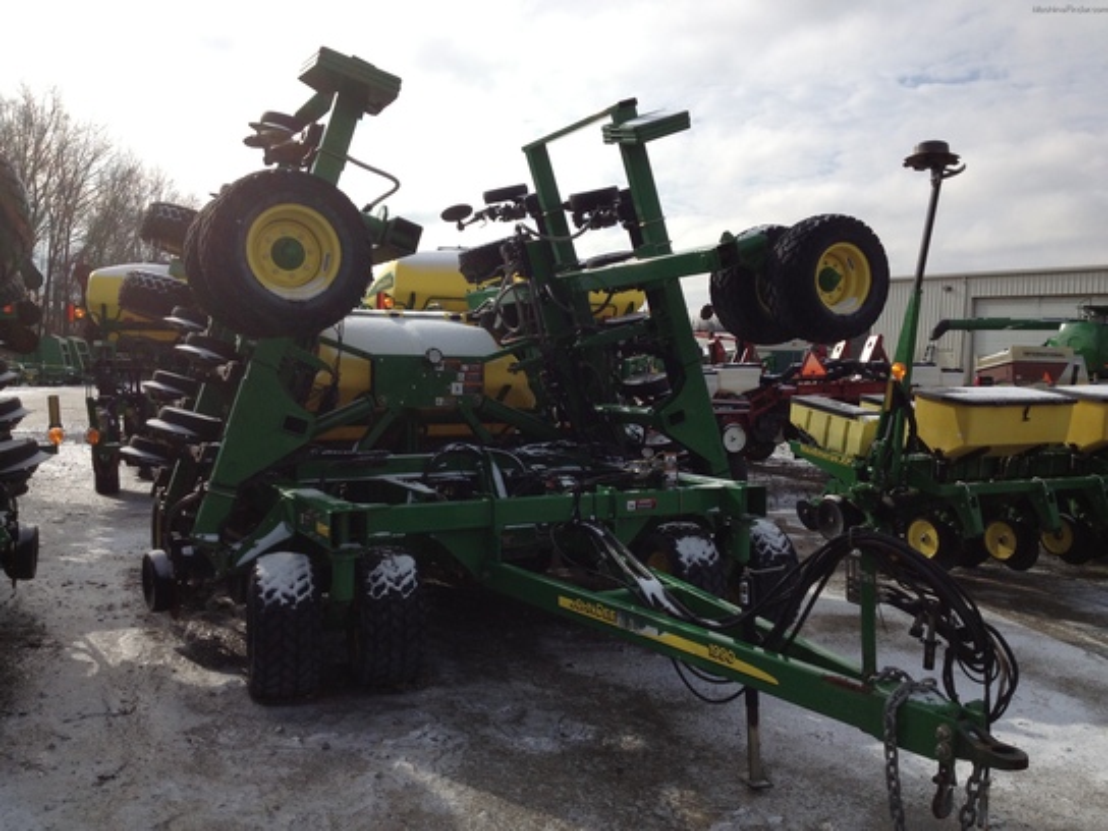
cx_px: 554
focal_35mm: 35
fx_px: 1120
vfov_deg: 40.7
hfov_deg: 52.6
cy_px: 416
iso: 50
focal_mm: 4.28
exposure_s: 1/2404
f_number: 2.4
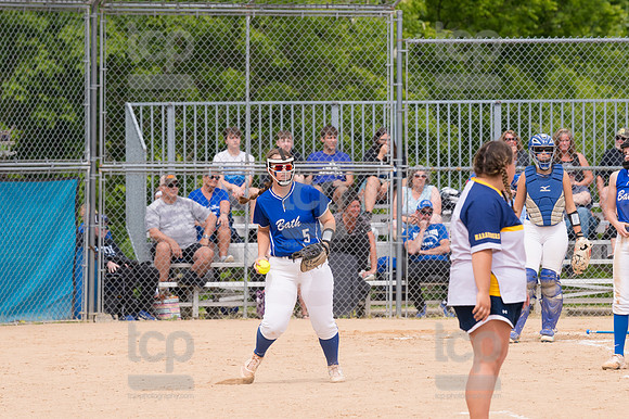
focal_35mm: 300
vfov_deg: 4.6
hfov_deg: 6.9
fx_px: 5238
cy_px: 210
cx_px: 314
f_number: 5.6
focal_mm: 200
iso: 320
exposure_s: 1/1600
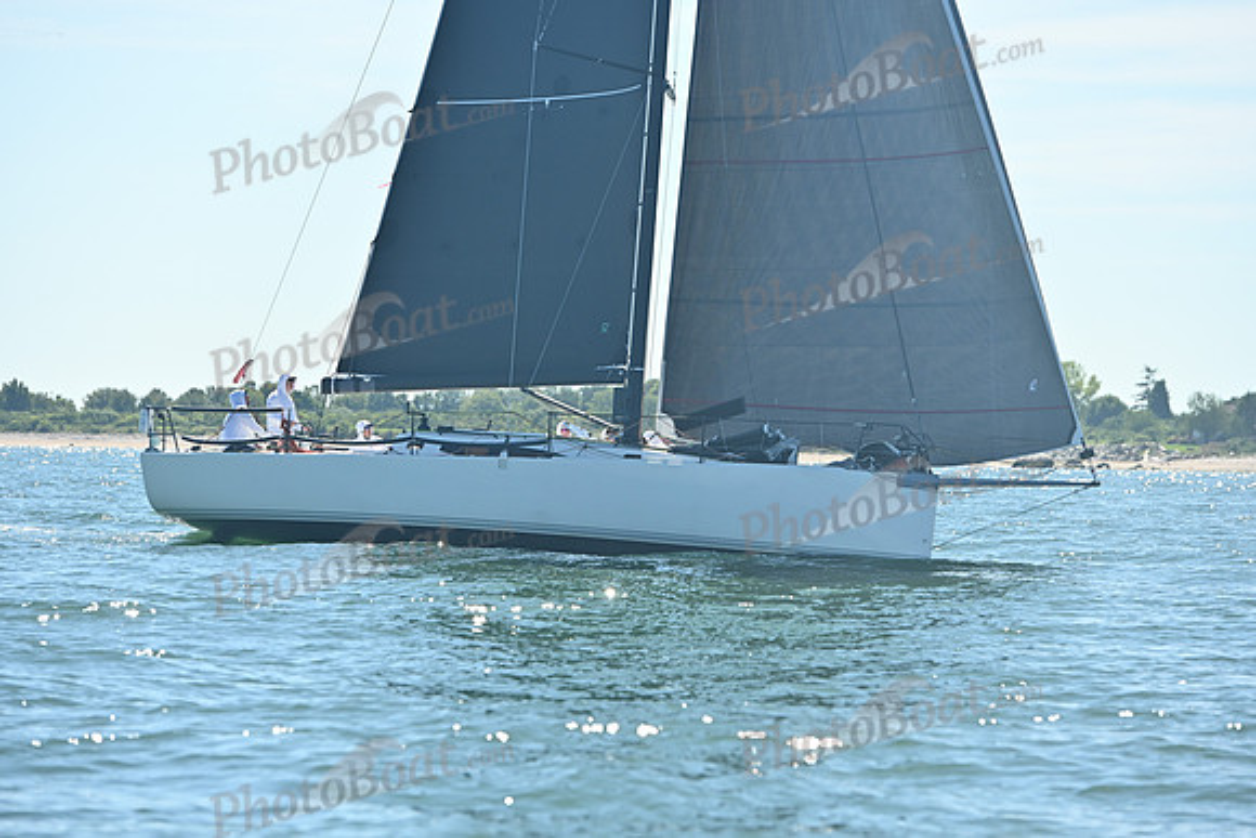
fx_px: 5932
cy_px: 419
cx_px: 628
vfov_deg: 8.1
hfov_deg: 12.1
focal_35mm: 170
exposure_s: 1/1600
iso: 250
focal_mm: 170
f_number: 5.6
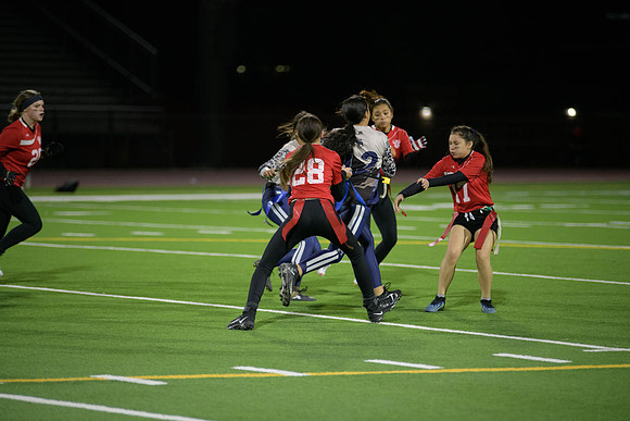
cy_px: 210
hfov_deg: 11.7
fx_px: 3063
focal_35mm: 175
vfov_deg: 7.9
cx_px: 315
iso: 2800
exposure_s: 1/640
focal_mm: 175
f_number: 2.8
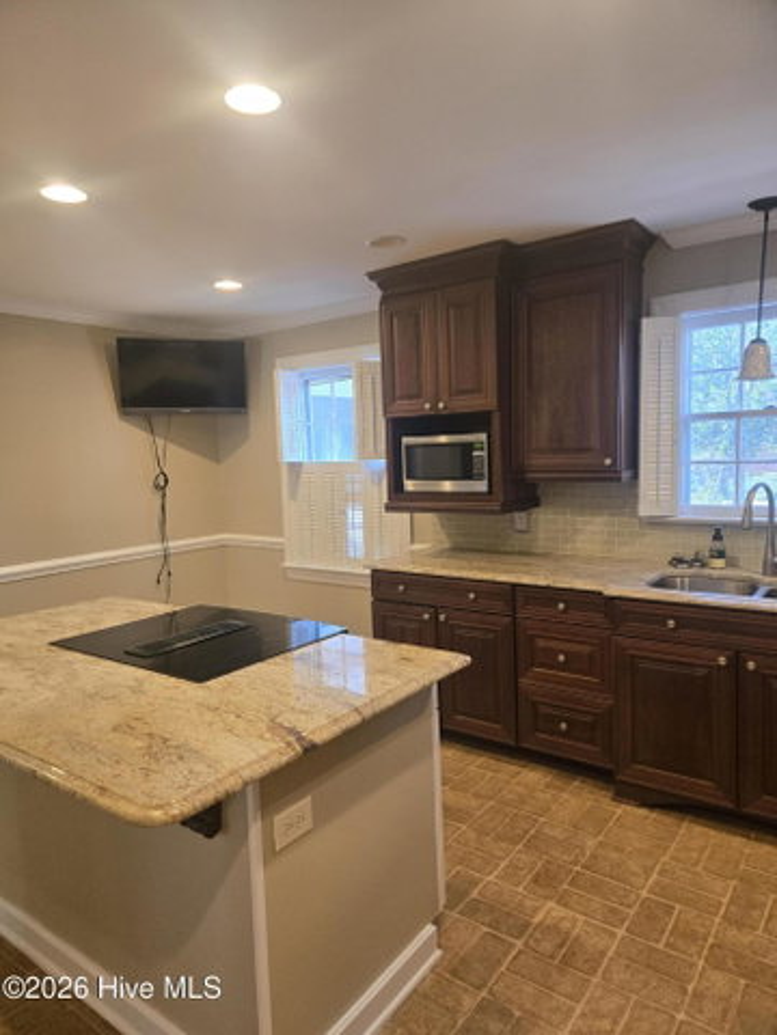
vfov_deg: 73.9
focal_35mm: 23
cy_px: 518
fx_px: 688
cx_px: 388
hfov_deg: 58.9
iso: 250
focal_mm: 5.4
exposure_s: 1/120
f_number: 1.8
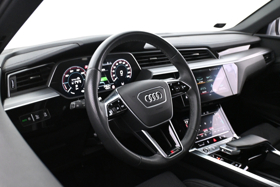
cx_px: 140
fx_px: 257
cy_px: 94
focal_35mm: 33
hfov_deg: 57.2
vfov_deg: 40.0
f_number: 4
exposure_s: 1/40
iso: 4000
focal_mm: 22
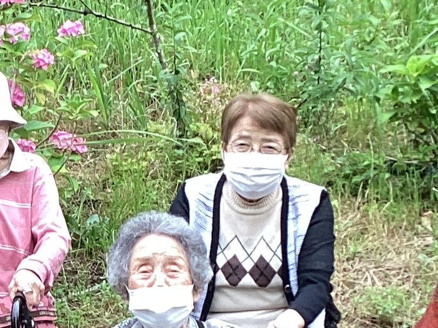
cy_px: 250
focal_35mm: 144
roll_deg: +5.3
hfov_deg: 13.3
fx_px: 1822
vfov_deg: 10.3
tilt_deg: -9.8
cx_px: -103
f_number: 2.4
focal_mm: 3.3
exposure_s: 1/100
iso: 64
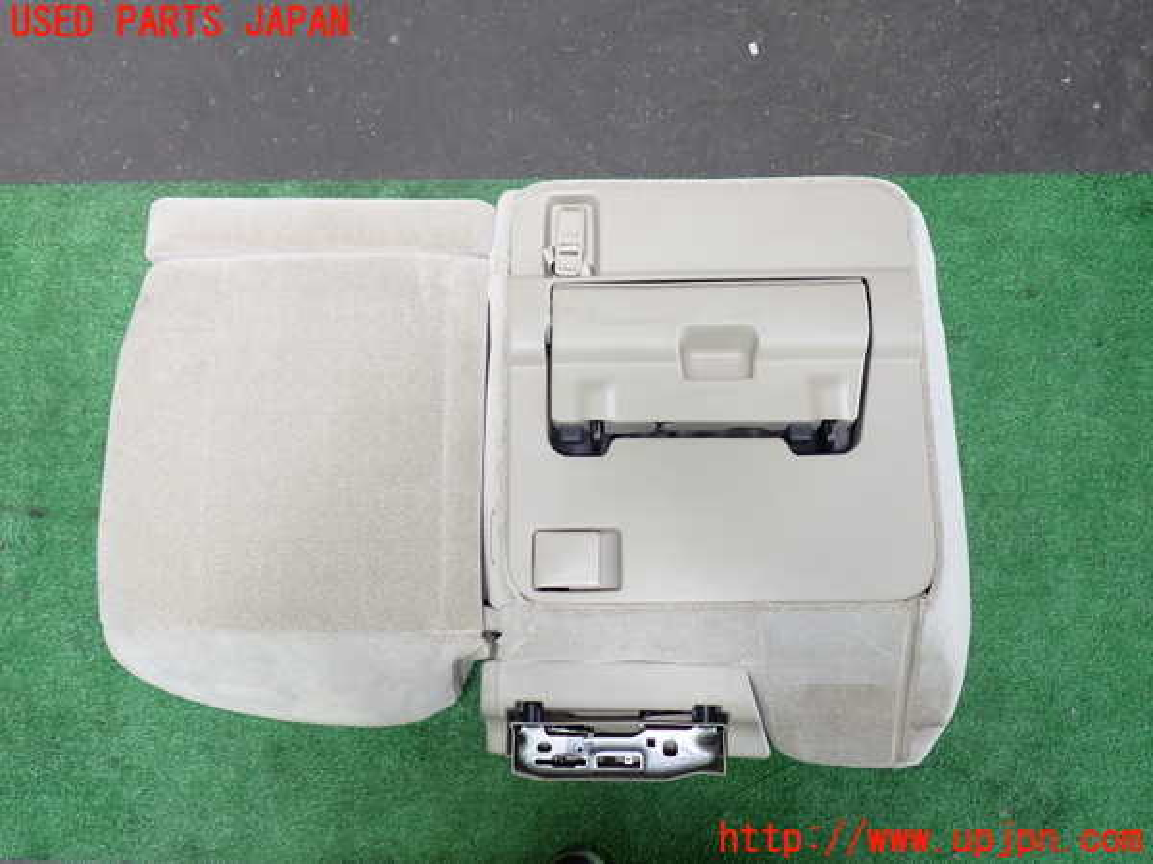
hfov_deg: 60.0
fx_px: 999
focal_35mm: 30
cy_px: 432
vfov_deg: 46.8
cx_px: 576
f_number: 2.3
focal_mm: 5.4
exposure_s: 1/60
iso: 160
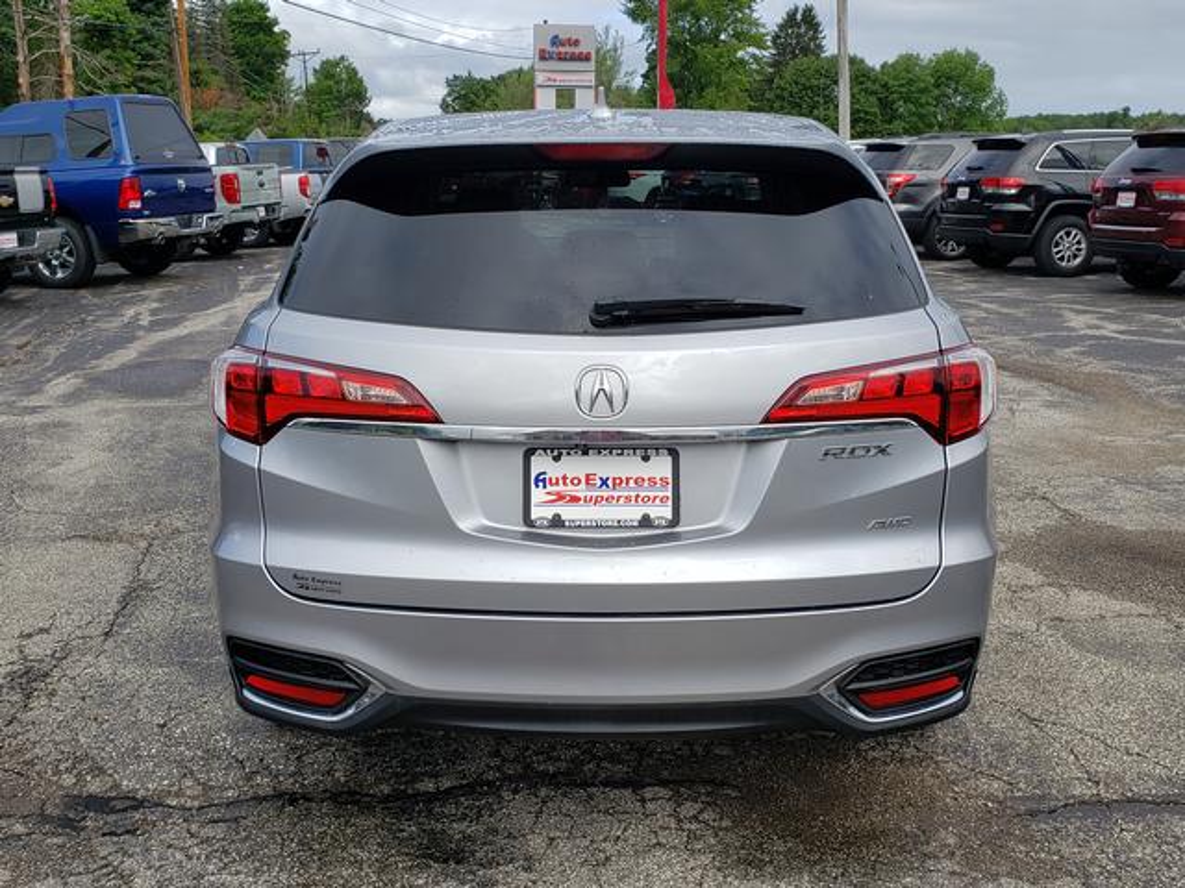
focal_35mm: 26
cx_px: 592
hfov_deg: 67.3
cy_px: 444
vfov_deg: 53.1
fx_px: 890
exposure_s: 1/1155
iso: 50
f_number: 2.4
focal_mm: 4.3
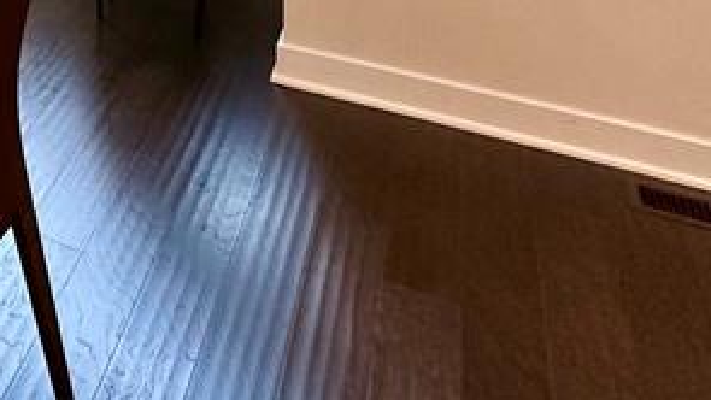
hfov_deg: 27.9
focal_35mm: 53
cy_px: -366
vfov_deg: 17.4
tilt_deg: -2.3
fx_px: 999
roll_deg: +1.3
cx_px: -330
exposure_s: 1/60
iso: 160
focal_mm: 2.22
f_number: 2.2
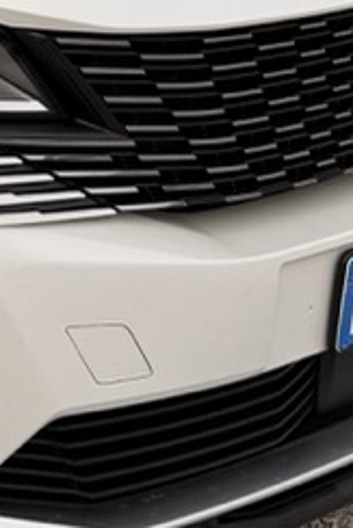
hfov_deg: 10.0
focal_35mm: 131
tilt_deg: -13.4
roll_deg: +0.3
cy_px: -19
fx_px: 1924
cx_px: -232
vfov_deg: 15.3
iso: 80
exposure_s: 1/1855
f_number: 1.78
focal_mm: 6.76
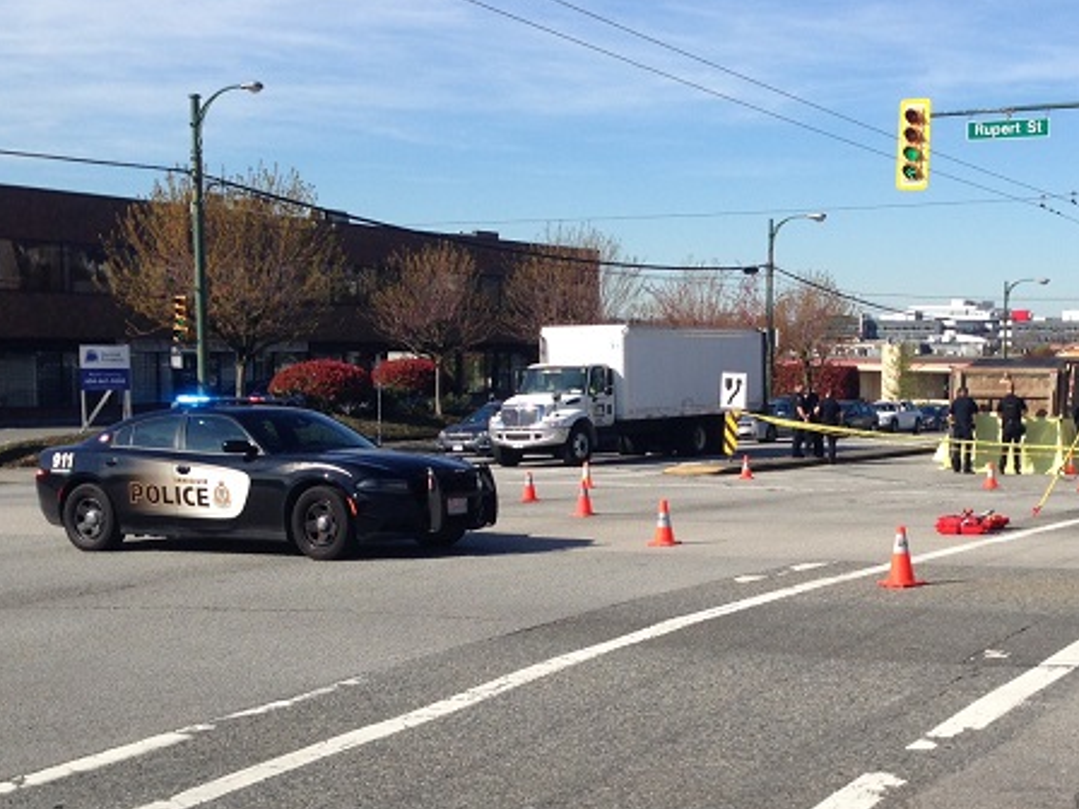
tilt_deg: -4.6
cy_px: 503
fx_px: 1652
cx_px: 723
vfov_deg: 27.4
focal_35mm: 53
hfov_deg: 35.8
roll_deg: -1.0
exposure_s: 1/1595
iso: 50
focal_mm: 4.12
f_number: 2.4
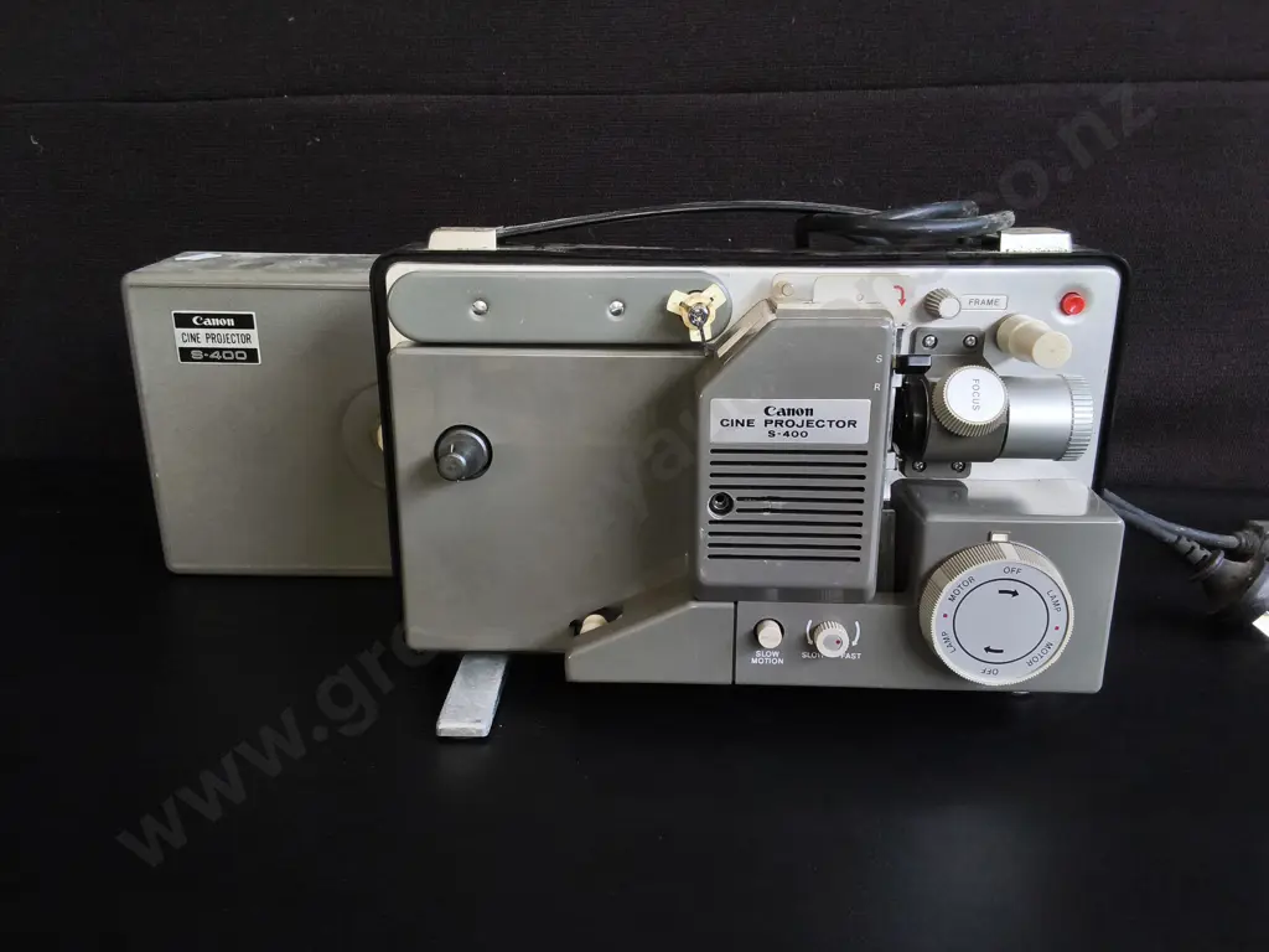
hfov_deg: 65.3
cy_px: 476
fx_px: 990
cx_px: 634
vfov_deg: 51.4
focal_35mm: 27
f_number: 2
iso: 160
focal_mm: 2.87
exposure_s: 1/120
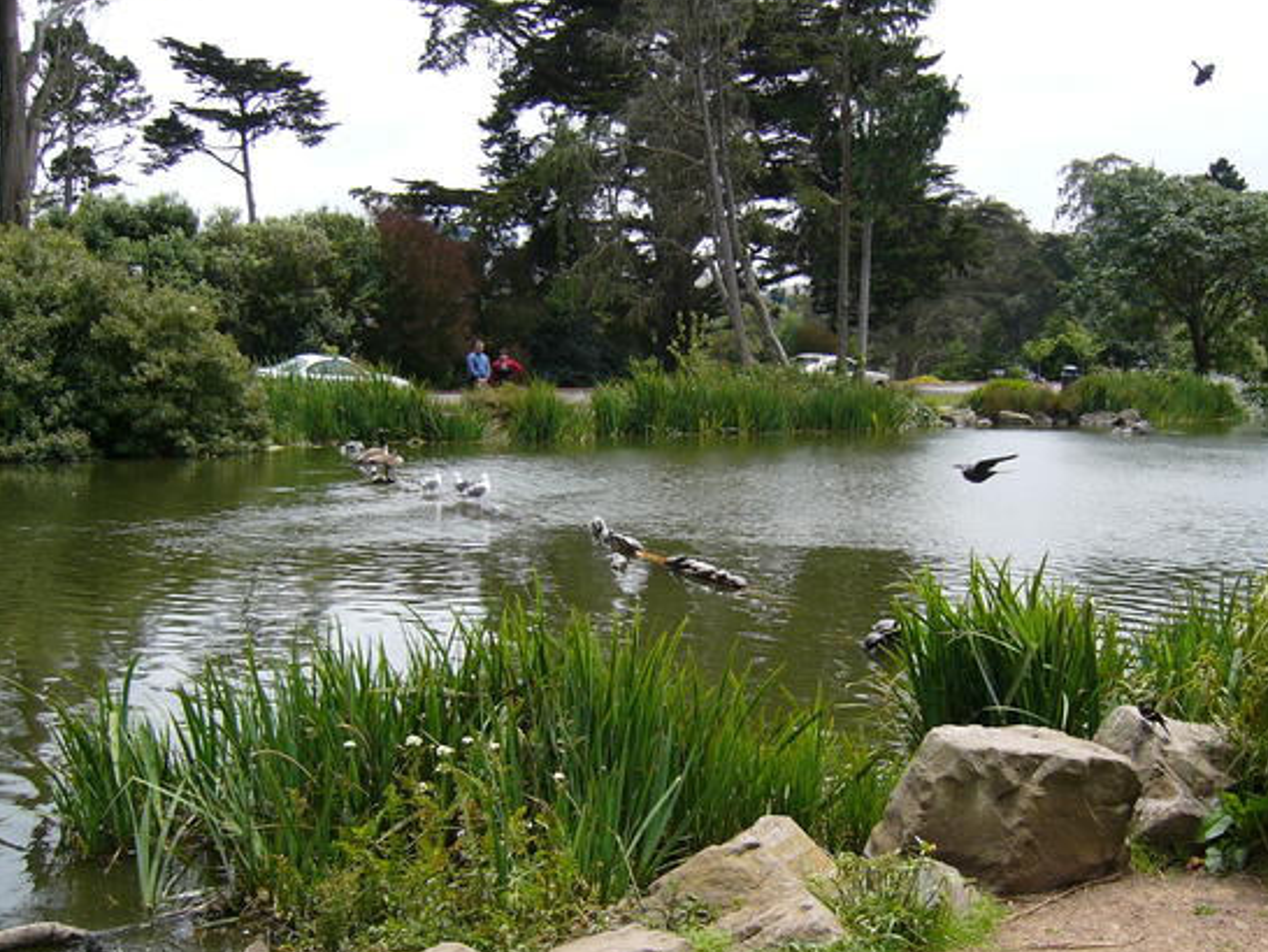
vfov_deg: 35.1
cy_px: 539
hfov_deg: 45.8
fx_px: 1503
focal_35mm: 41
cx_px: 648
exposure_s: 1/640
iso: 50
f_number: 2.8
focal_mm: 5.8
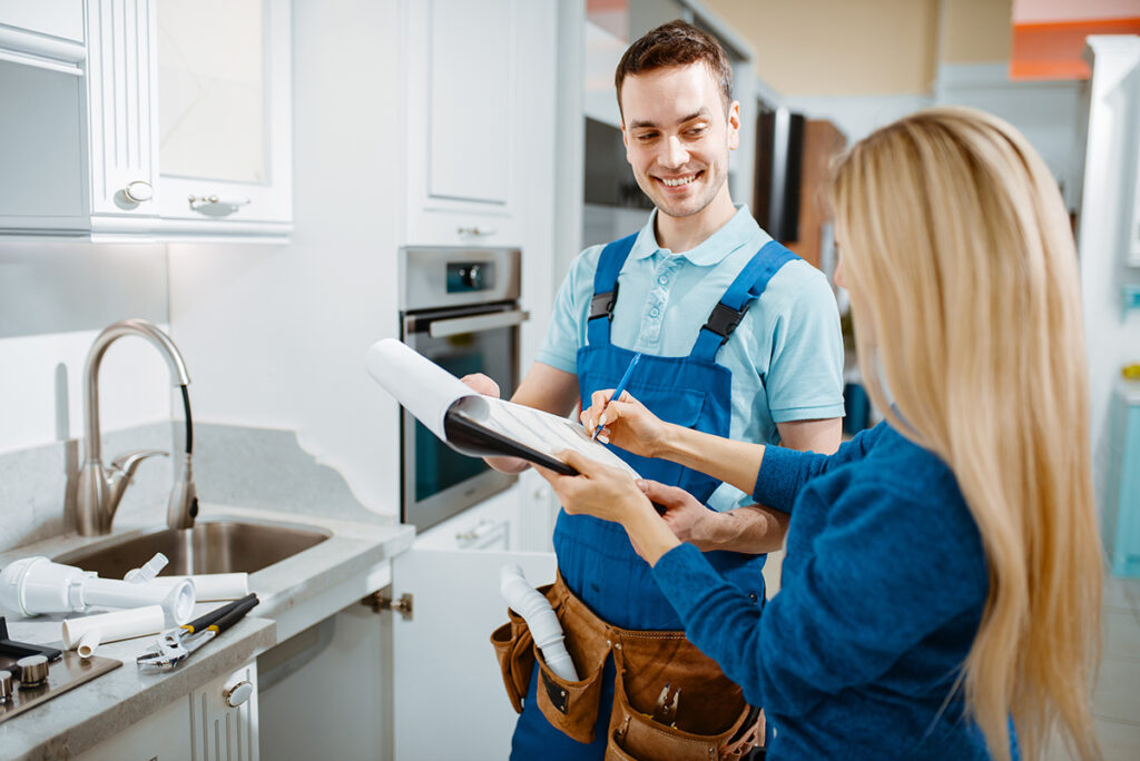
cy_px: 380
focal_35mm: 35
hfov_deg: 54.4
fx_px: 1109
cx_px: 570
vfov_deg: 37.9
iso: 250
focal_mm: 35
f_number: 2
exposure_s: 1/160
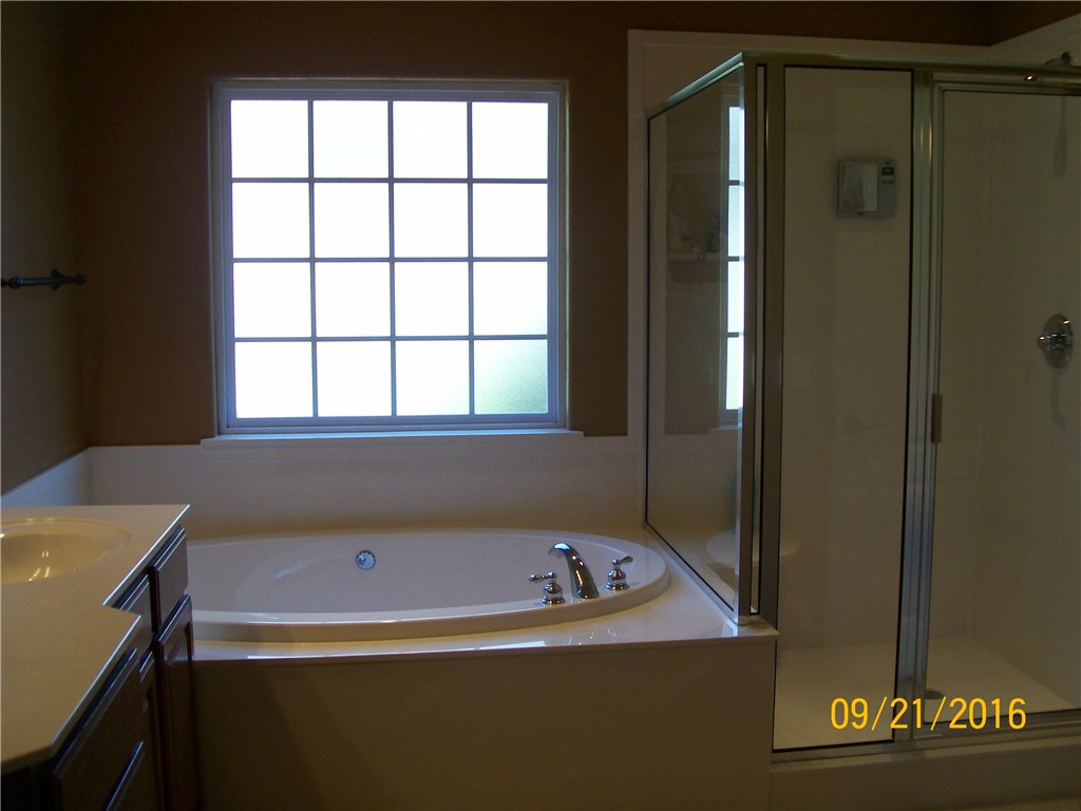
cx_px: 540
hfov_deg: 51.4
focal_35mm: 36
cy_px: 406
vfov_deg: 39.7
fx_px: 1124
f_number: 2.7
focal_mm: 6
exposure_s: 1/77.8
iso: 80
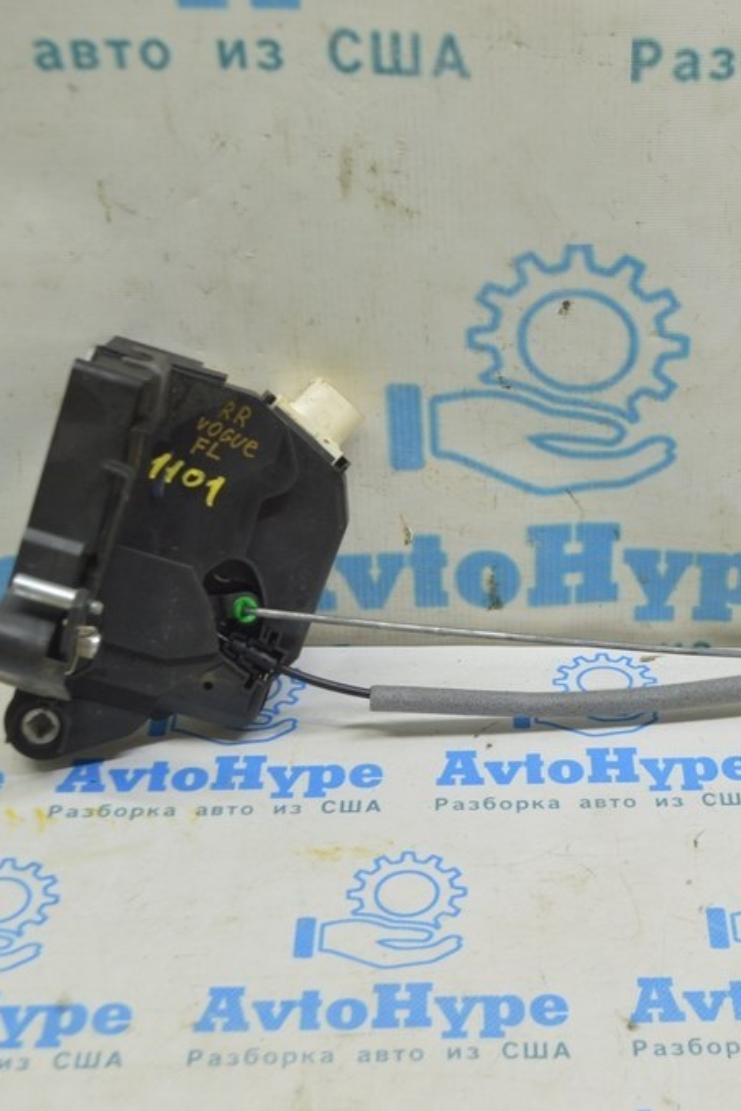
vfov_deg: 33.9
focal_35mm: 59
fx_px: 1821
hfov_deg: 22.7
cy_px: 558
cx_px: 575
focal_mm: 26
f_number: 5.6
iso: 400
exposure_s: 1/20
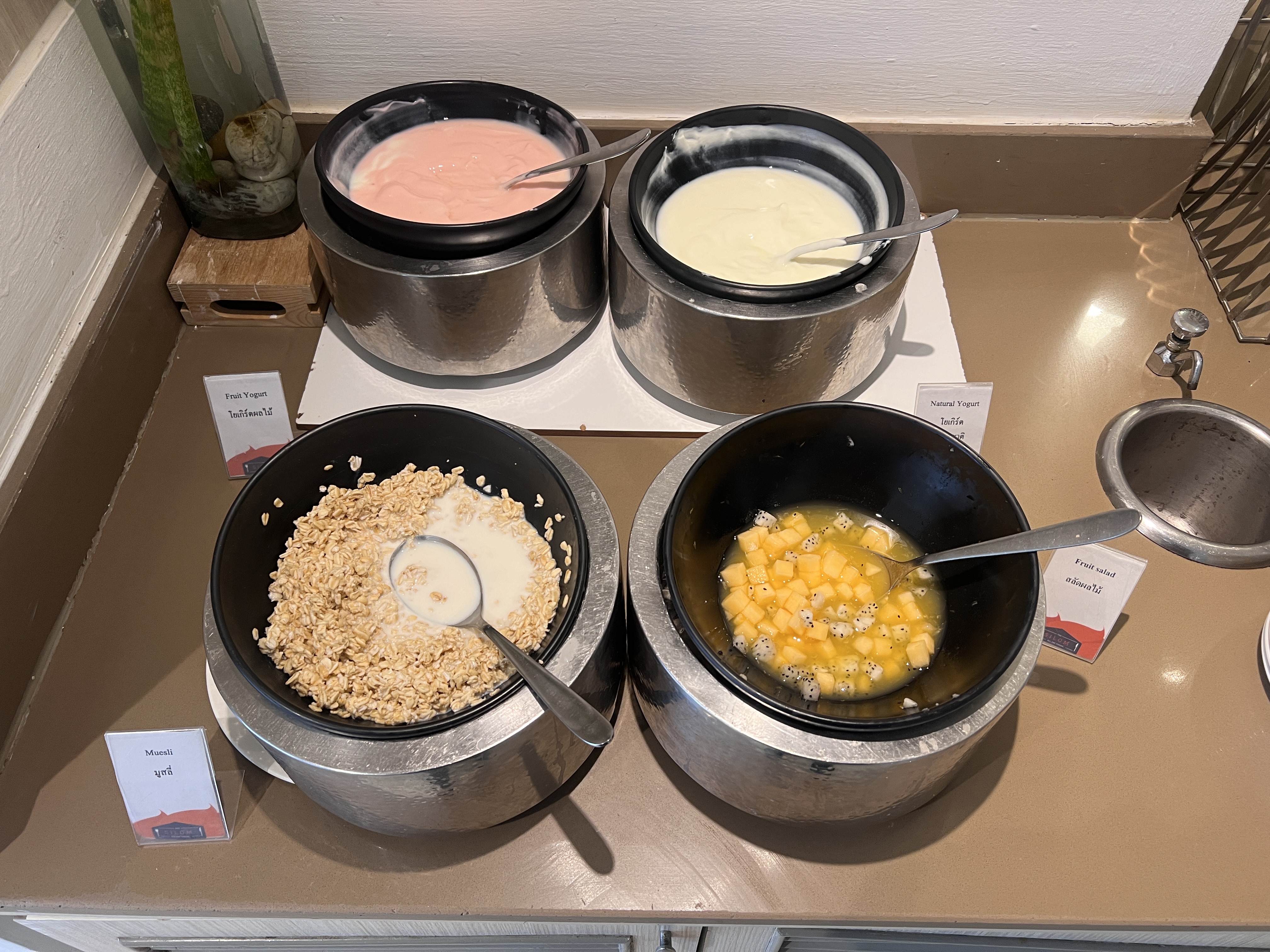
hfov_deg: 67.3
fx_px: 954
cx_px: 635
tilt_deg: -53.8
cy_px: 476
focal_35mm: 26
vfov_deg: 53.1
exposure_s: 1/50
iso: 100
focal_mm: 5.7
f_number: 1.5
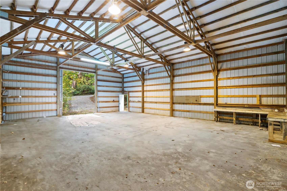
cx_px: 144
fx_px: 127
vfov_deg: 73.6
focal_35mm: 16
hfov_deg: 96.8
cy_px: 96
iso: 200
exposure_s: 1/3
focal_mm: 16
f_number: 8
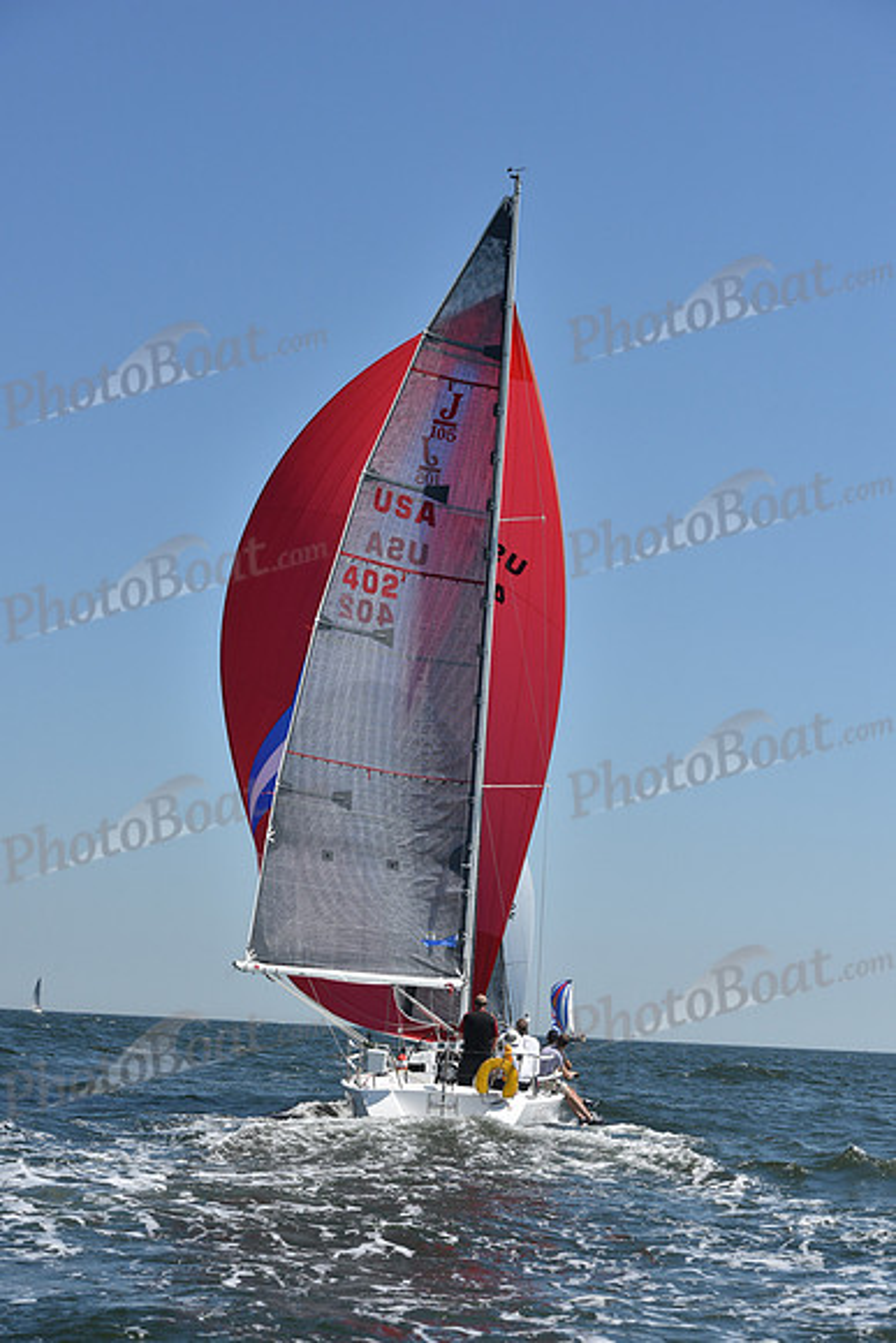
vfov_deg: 28.8
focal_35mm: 70
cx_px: 448
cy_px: 672
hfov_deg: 19.5
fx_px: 2612
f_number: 8
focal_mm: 70
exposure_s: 1/1250
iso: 250
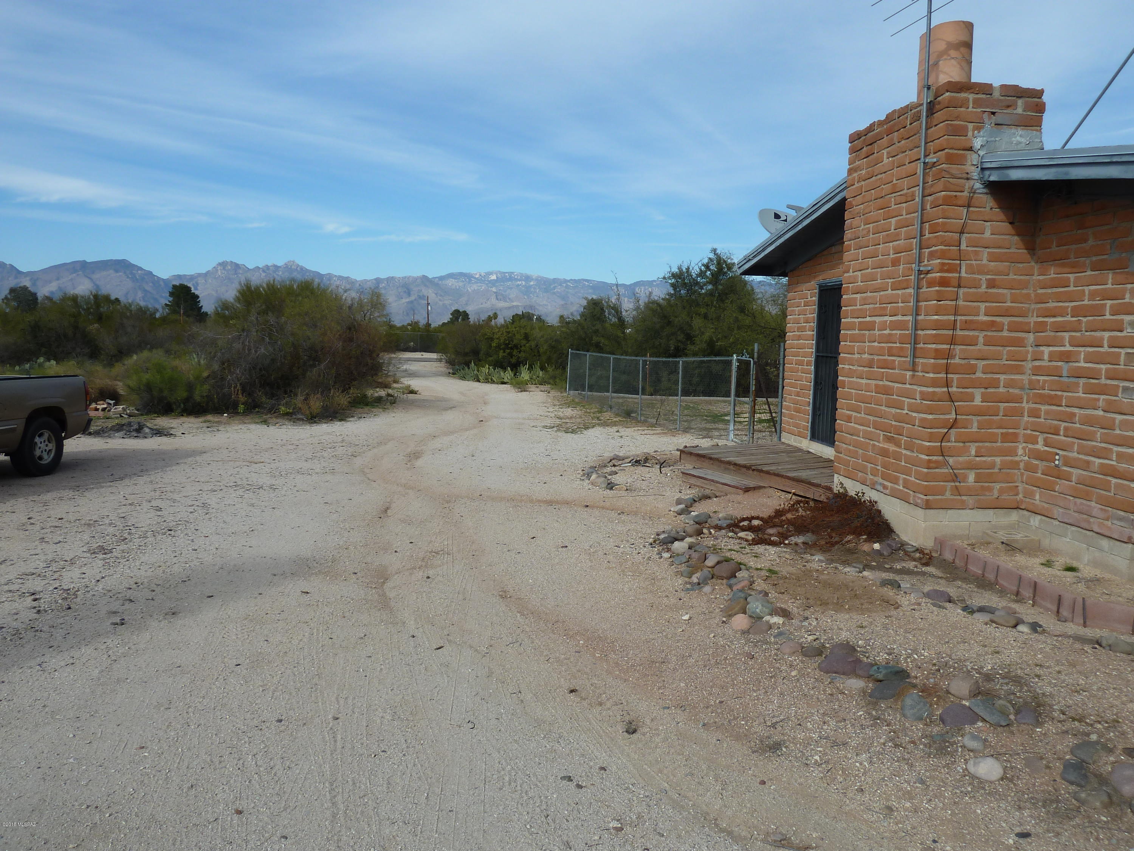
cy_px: 426
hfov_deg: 69.4
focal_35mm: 25
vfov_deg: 54.9
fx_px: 819
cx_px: 567
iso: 80
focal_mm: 4.1
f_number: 4.5
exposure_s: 1/500
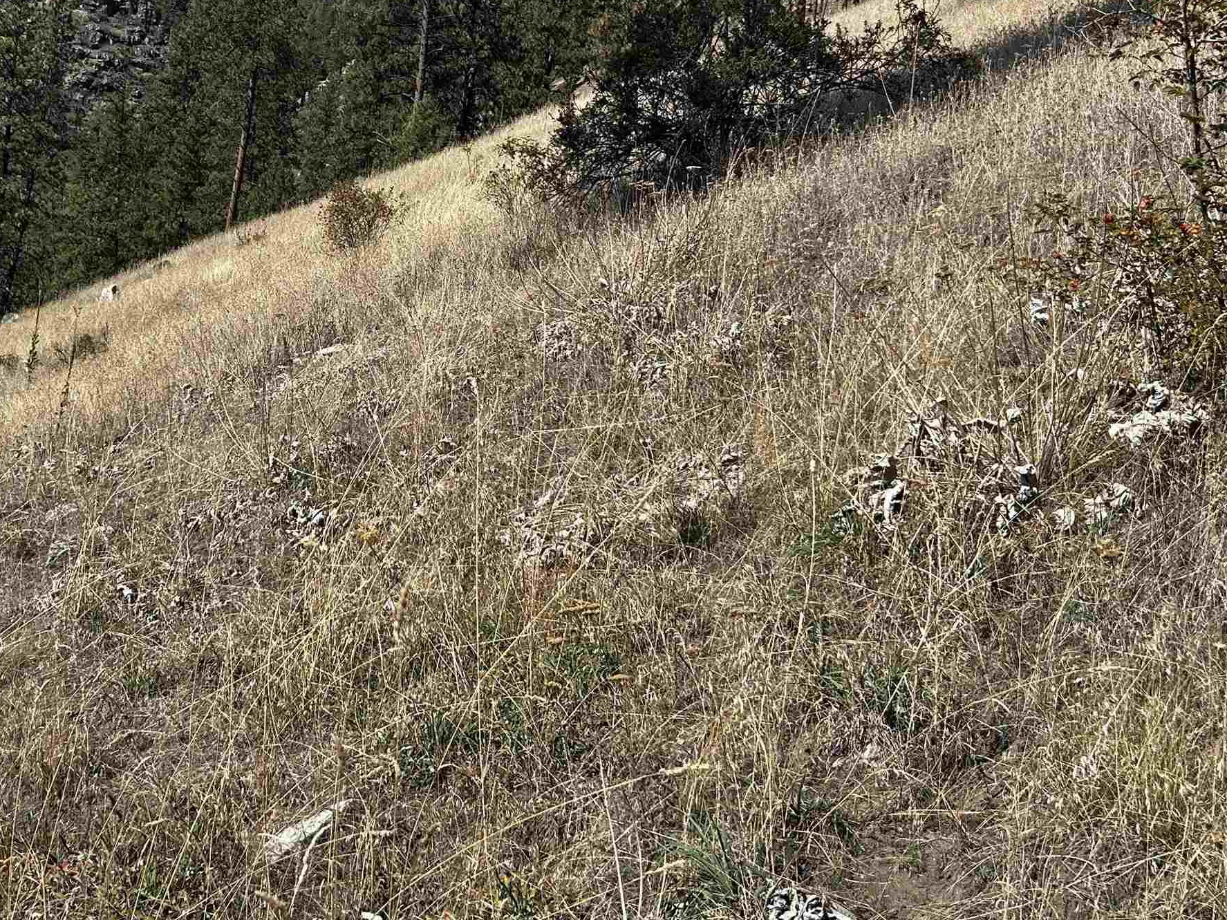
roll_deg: -8.3
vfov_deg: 32.0
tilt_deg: +2.5
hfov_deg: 41.2
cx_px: 356
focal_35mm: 45
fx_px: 1595
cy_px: 323
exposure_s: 1/3460
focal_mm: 5.7
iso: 50
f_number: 1.5
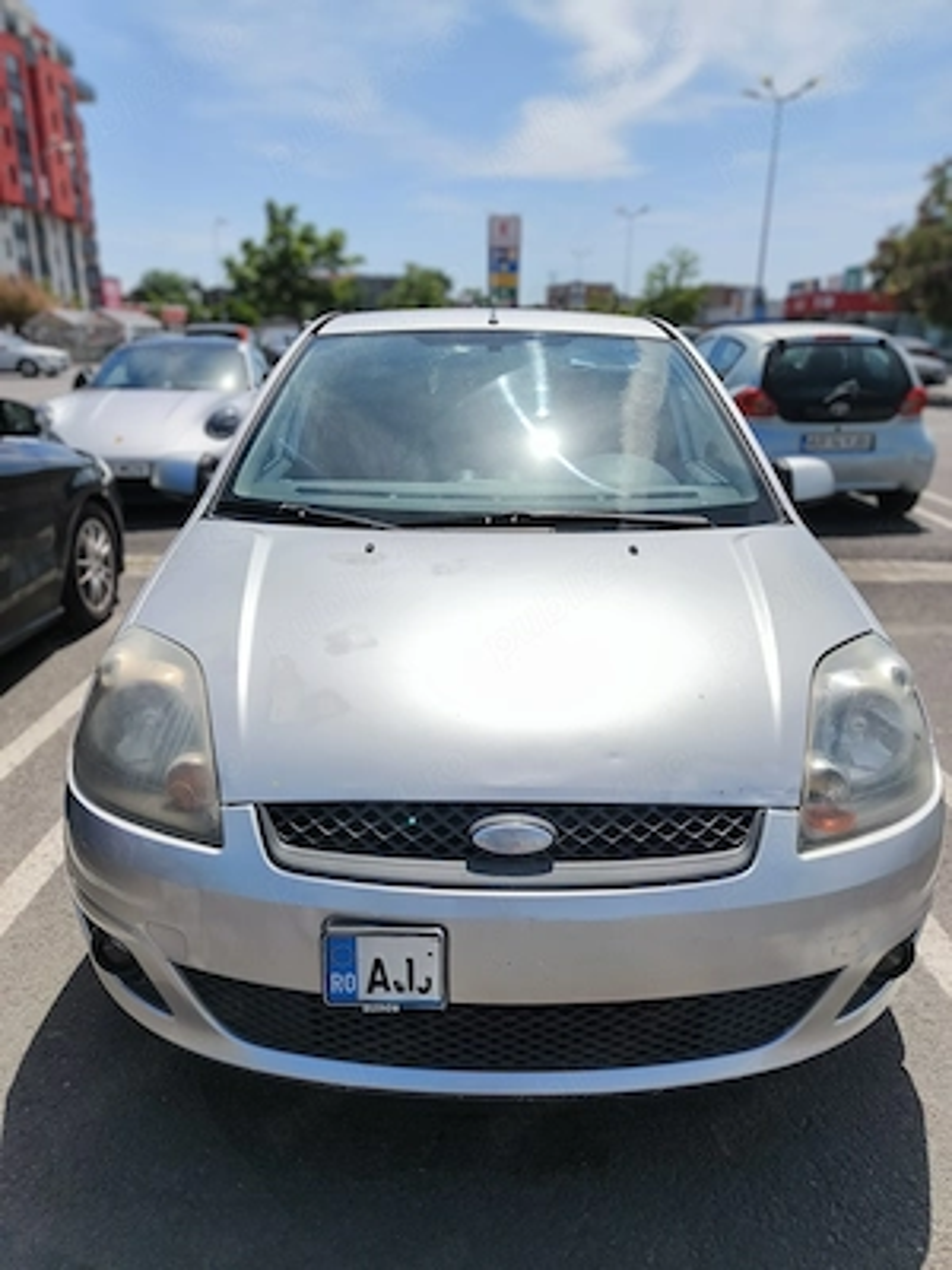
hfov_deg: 56.8
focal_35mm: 24
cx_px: 476
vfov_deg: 71.6
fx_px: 880
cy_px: 635
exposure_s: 1/5752
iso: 50
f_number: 1.8
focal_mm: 5.59
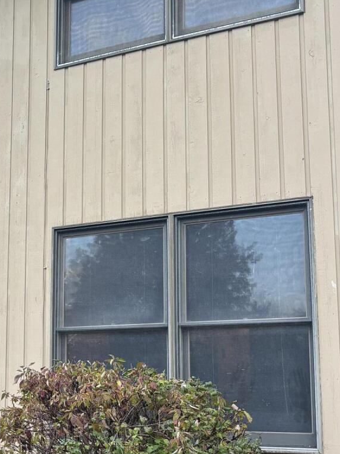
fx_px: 890
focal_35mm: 68
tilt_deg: +11.3
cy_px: 282
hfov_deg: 20.7
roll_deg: -0.6
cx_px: -28
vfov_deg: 28.5
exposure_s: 1/197
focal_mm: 5.96
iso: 50
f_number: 1.6
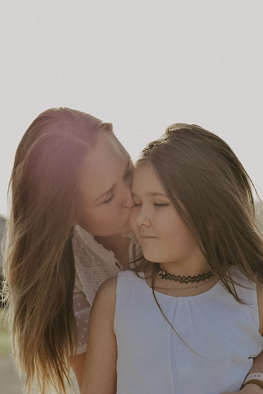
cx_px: 132
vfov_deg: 27.0
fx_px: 822
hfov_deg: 18.2
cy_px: 197
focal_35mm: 75
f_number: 2.8
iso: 125
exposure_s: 1/2500
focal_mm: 50
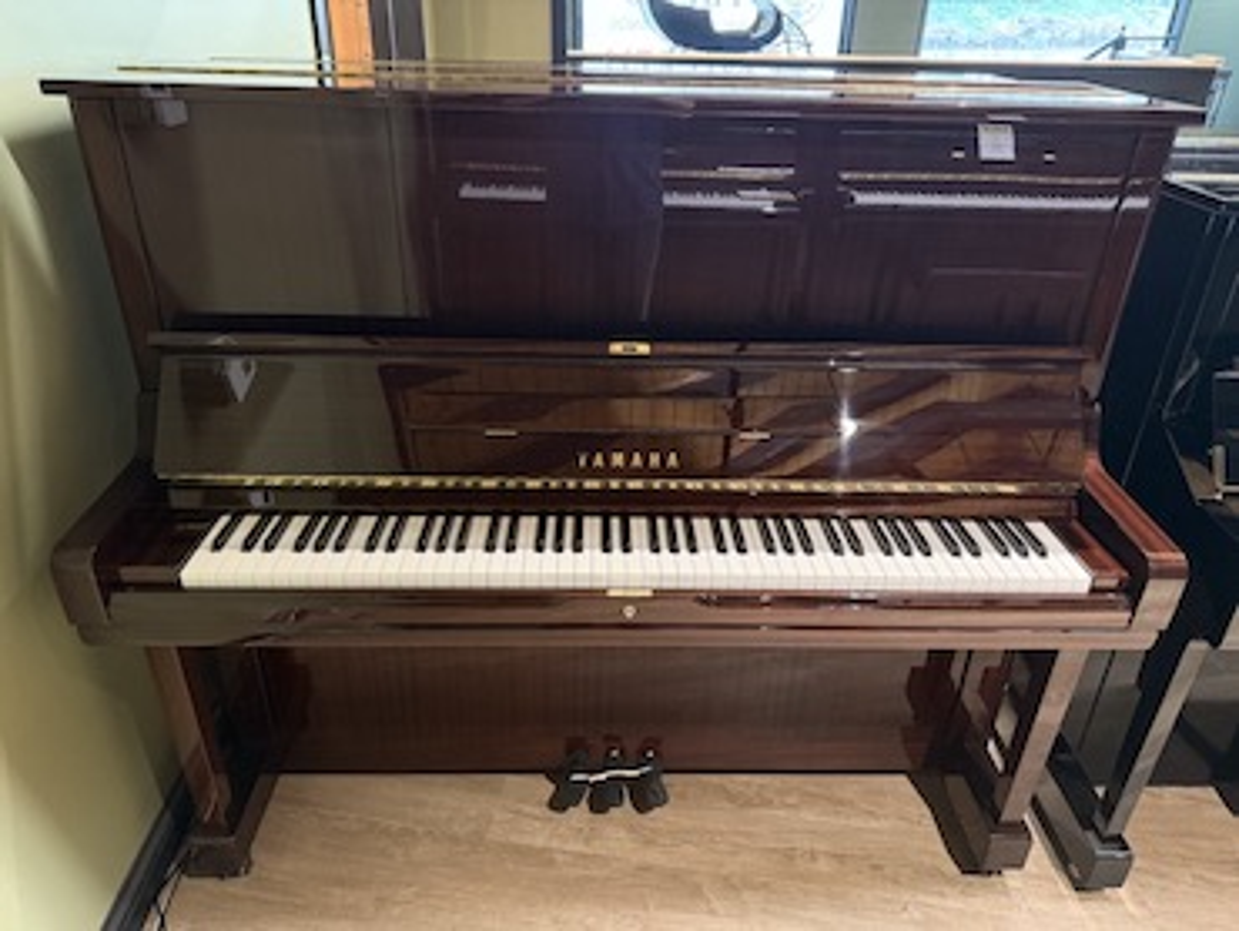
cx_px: 620
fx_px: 860
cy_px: 466
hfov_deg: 71.6
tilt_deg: -28.8
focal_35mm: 24
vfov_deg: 56.9
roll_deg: -1.4
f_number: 1.78
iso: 1000
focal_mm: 6.76
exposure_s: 1/40
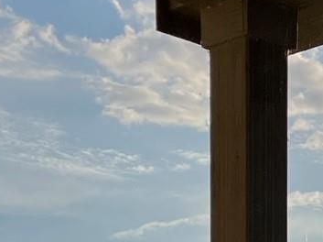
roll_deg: +0.3
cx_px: 388
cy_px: 609
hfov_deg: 12.8
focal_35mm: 151
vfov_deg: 8.8
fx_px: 1408
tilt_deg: -1.8
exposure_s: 1/6494
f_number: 1.6
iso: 50
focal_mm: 5.1
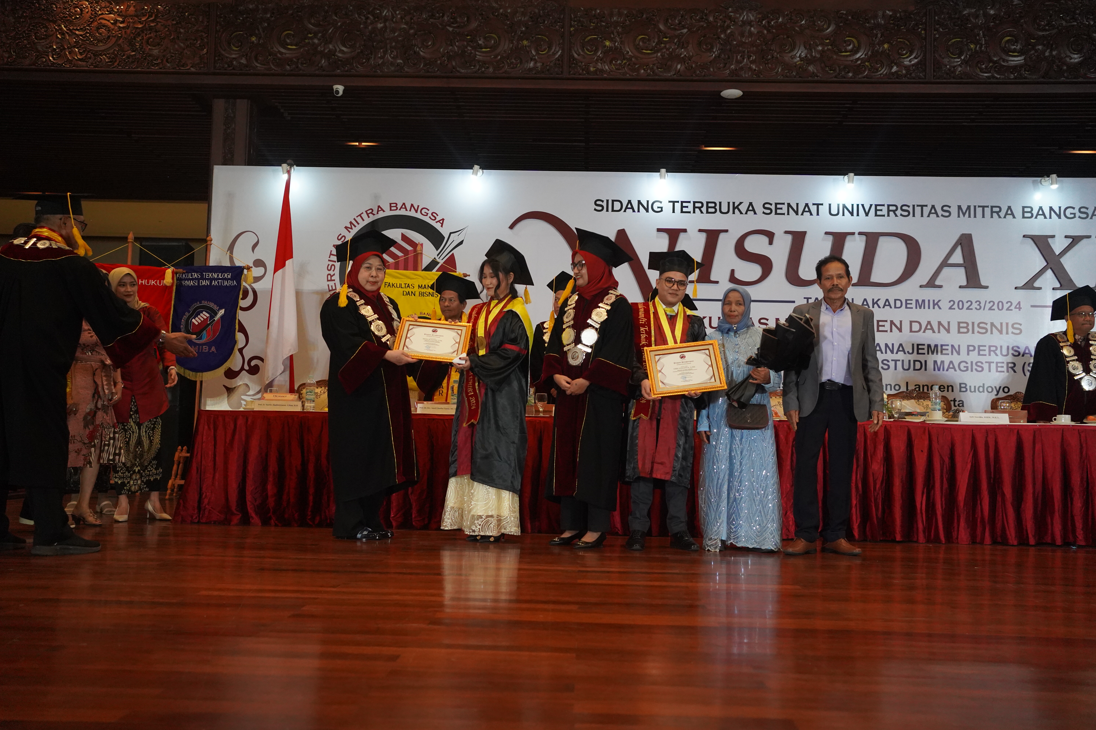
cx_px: 548
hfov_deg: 54.4
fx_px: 1065
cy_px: 365
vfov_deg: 37.9
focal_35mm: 35
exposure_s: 1/160
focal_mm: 35
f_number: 4
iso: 6400
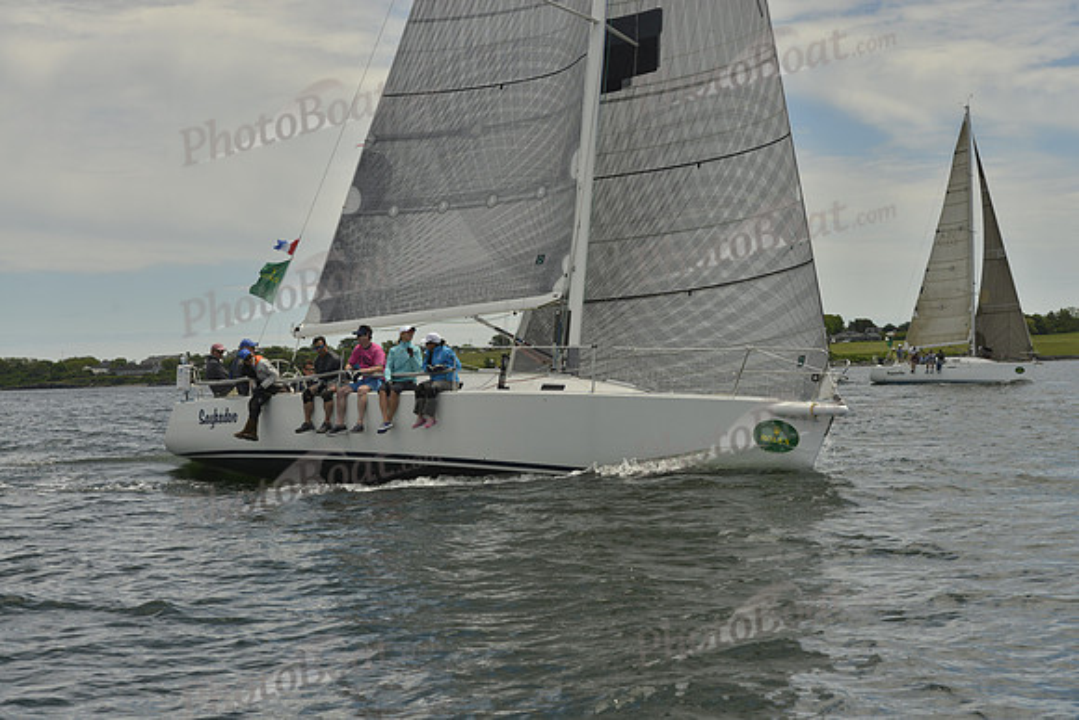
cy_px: 360
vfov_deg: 19.5
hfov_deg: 28.8
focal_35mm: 70
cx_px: 540
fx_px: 2098
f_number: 9
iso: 280
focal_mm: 70
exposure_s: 1/1600
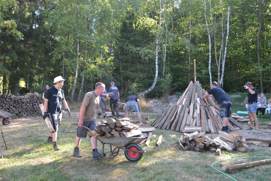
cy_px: 90
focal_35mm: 36
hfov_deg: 53.1
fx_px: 271
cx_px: 136
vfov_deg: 36.9
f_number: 5.6
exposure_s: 1/125
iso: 400
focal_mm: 24
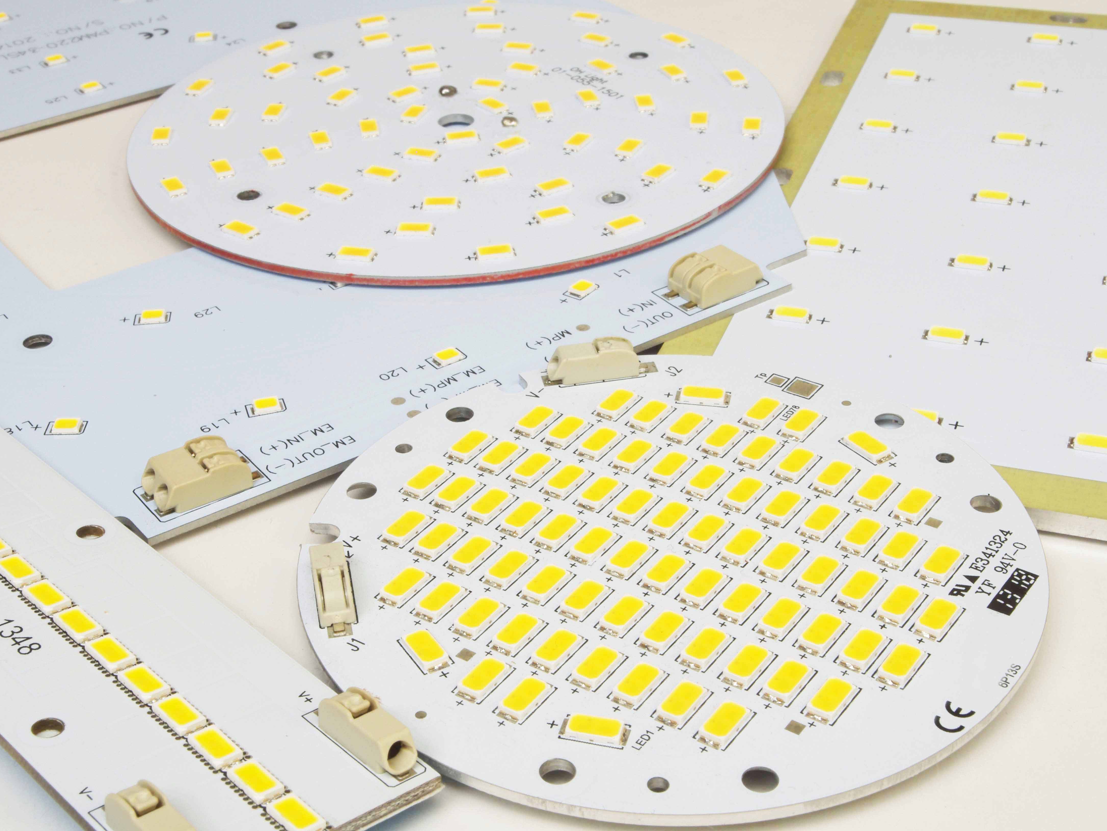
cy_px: 415
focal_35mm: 62
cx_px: 522
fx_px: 1983
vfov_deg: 23.7
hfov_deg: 31.2
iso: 200
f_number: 32
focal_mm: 37.5
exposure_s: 1/3.33
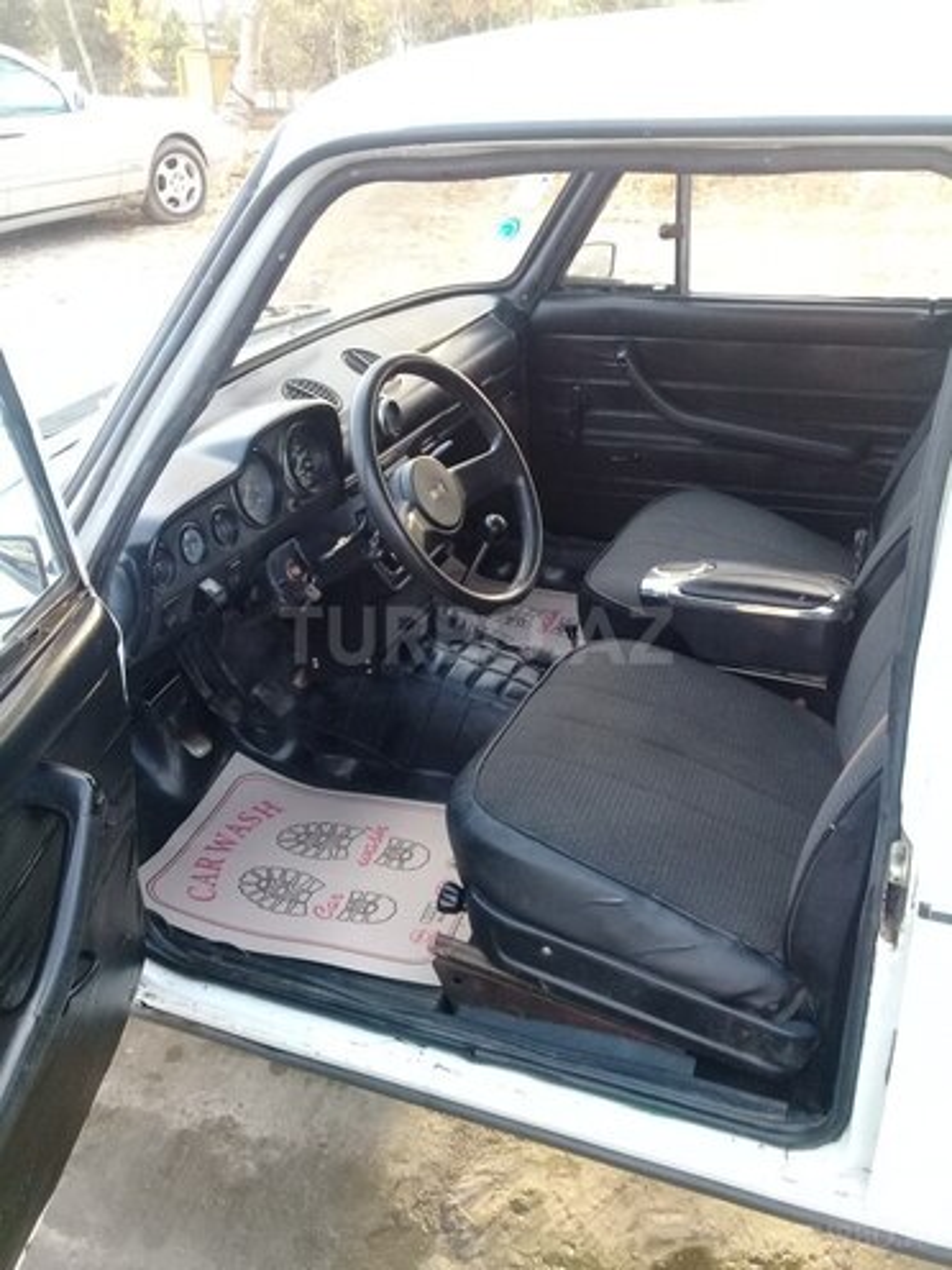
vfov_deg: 58.4
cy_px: 635
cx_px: 476
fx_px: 1137
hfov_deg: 45.4
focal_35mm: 31
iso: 64
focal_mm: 3.3
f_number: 2.2
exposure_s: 1/50
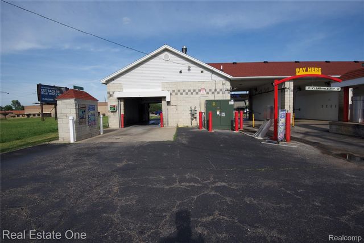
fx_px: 182
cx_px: 182
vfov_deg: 67.4
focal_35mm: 18
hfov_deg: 90.0
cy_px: 122
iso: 160
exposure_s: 1/250
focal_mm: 18
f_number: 9
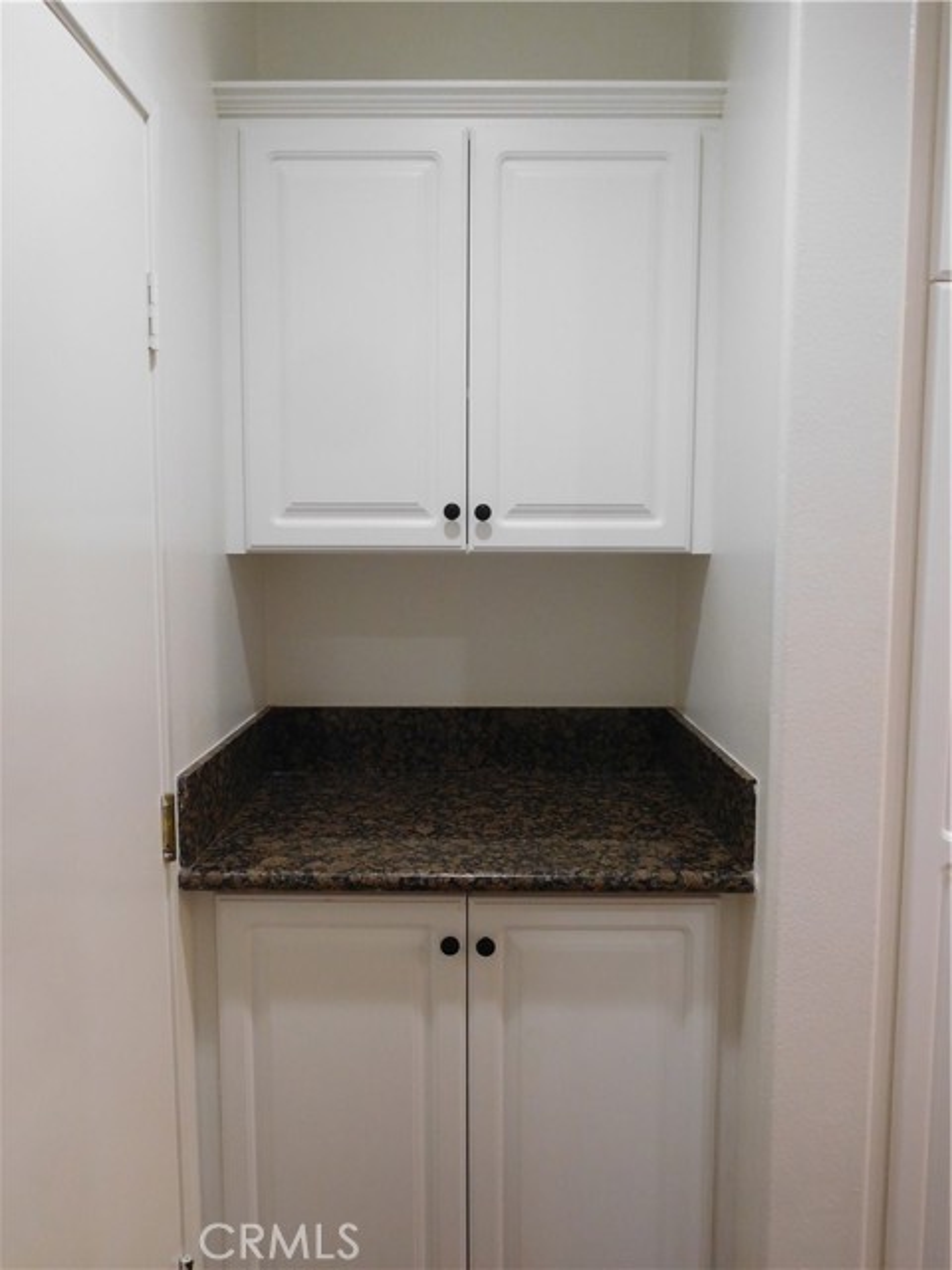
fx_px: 917
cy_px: 635
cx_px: 476
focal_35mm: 25
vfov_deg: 69.4
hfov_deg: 54.9
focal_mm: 4.5
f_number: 3.4
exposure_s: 1/30
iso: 280
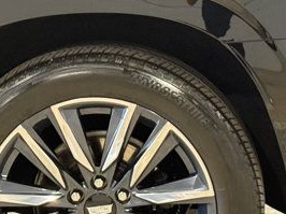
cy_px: -27
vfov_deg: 8.0
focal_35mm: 185
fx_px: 1527
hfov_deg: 10.7
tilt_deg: -5.8
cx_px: 115
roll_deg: +0.2
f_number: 1.78
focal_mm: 6.76
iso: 400
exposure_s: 1/120
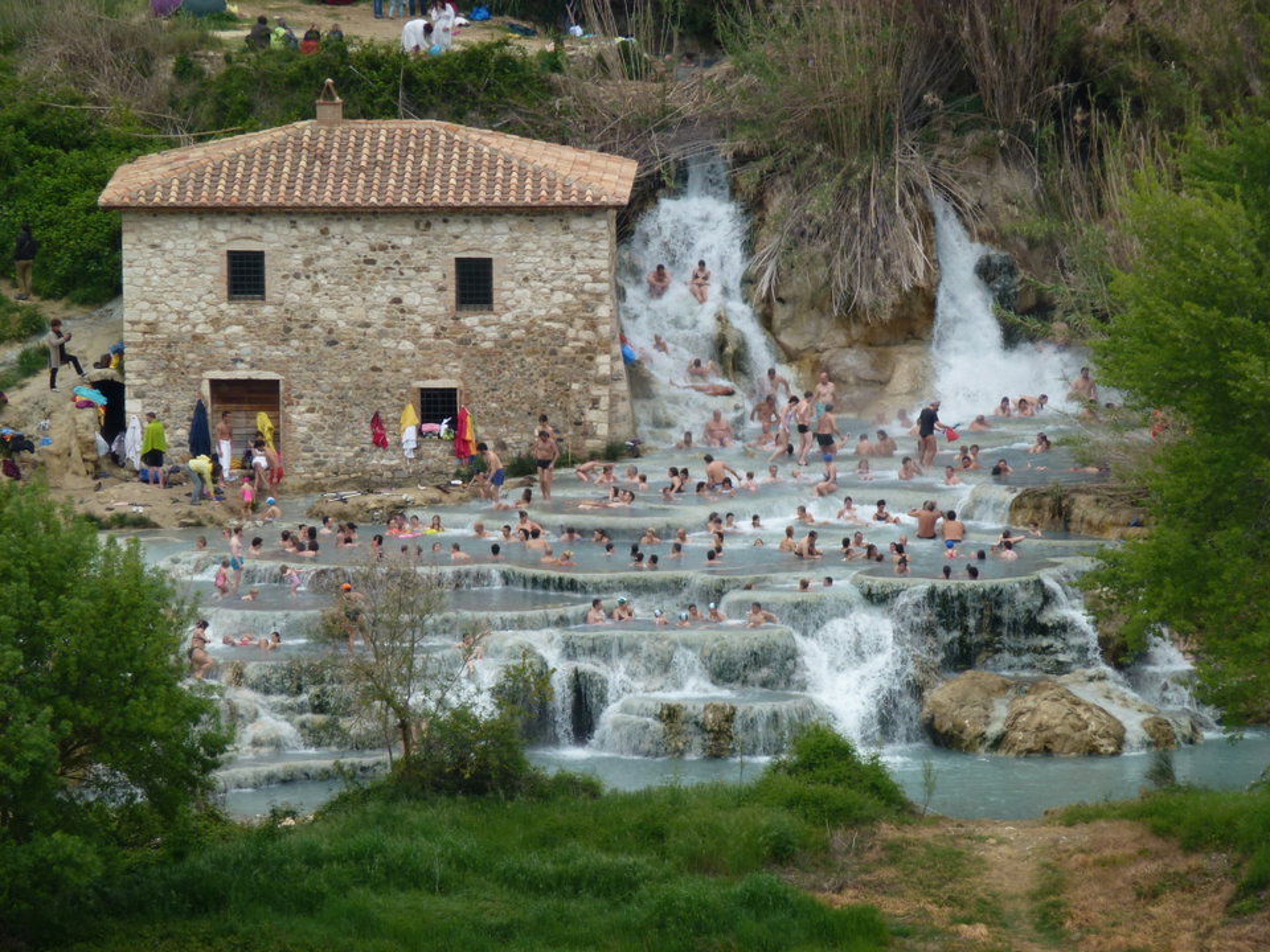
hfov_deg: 5.6
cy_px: 476
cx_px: 635
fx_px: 13024
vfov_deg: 4.2
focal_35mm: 355
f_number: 5.9
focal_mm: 63.6
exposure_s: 1/320
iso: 100
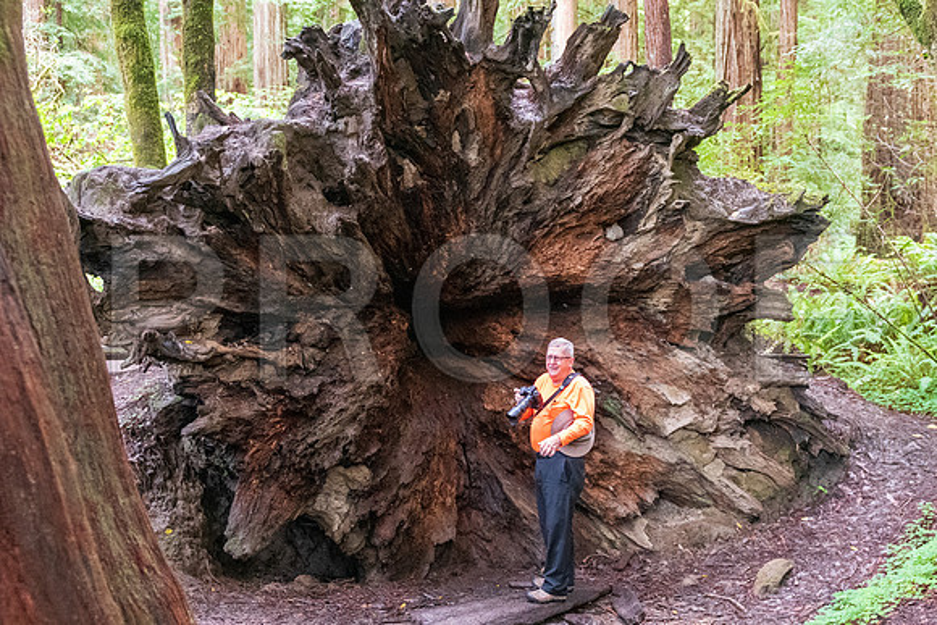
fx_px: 1081
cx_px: 540
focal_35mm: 42
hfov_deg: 46.7
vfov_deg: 32.2
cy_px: 360
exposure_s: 1/200
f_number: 2.8
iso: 6400
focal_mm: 24
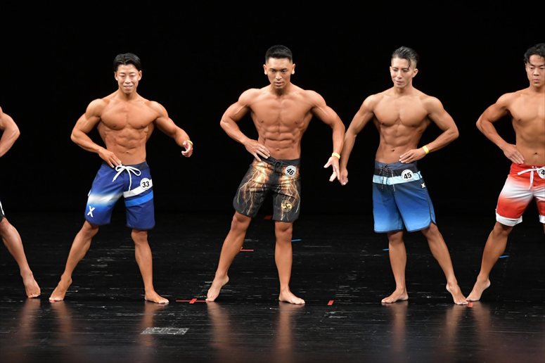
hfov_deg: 8.6
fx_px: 3632
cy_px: 182
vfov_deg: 5.7
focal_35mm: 240
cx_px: 272
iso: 3200
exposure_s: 1/400
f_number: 5.6
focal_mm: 160
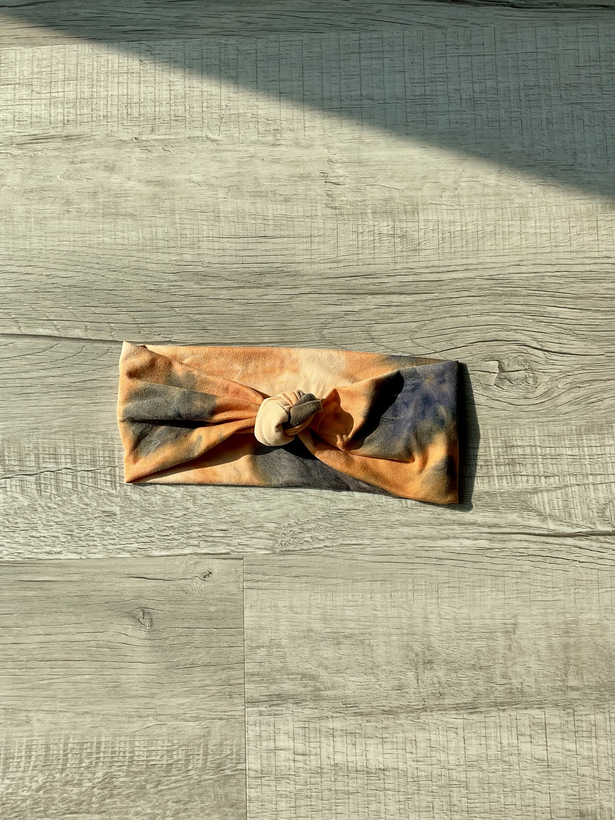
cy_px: 410
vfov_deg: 61.7
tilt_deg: -83.4
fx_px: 687
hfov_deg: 48.2
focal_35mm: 29
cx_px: 308
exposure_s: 1/997
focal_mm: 3
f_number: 1.8
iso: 16
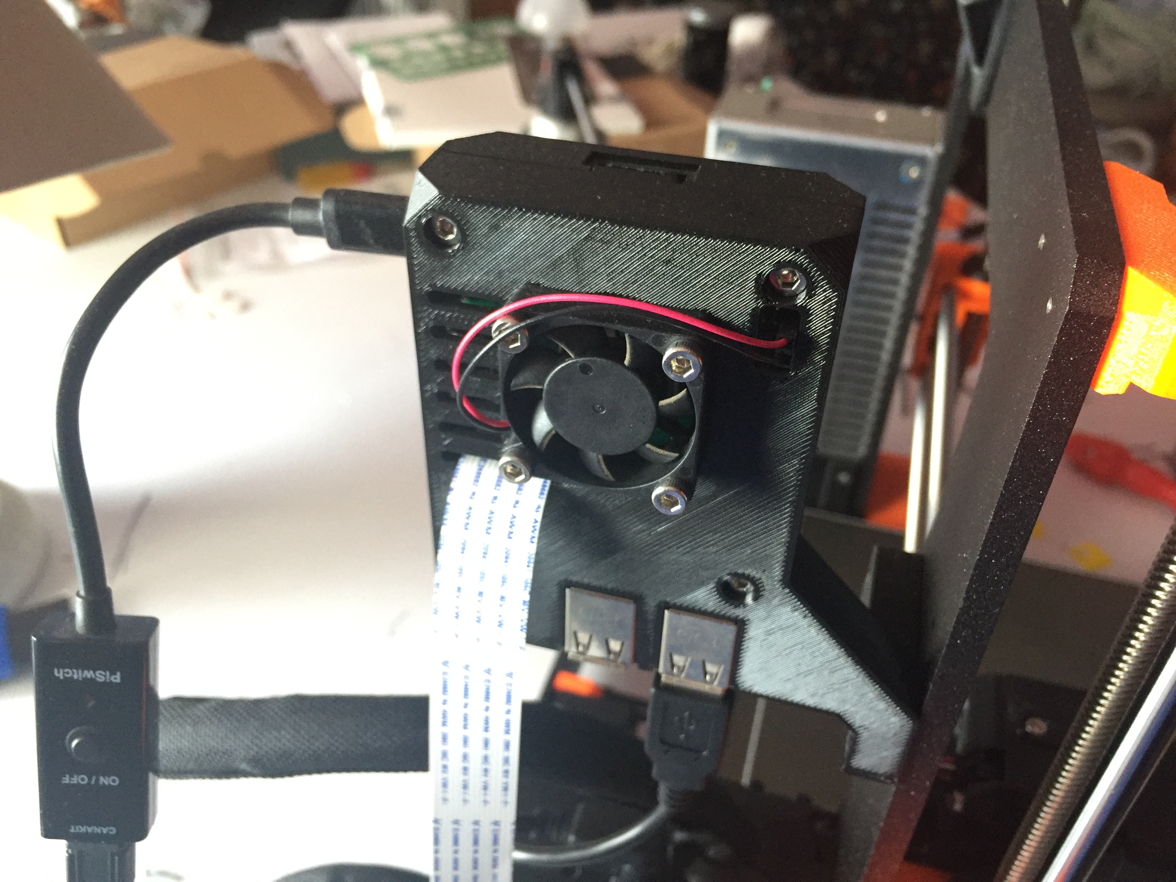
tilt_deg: -38.7
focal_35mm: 29
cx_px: 588
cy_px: 441
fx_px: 985
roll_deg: -4.7
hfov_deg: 61.7
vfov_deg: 48.2
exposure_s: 1/17
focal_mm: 4.15
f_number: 2.2
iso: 250
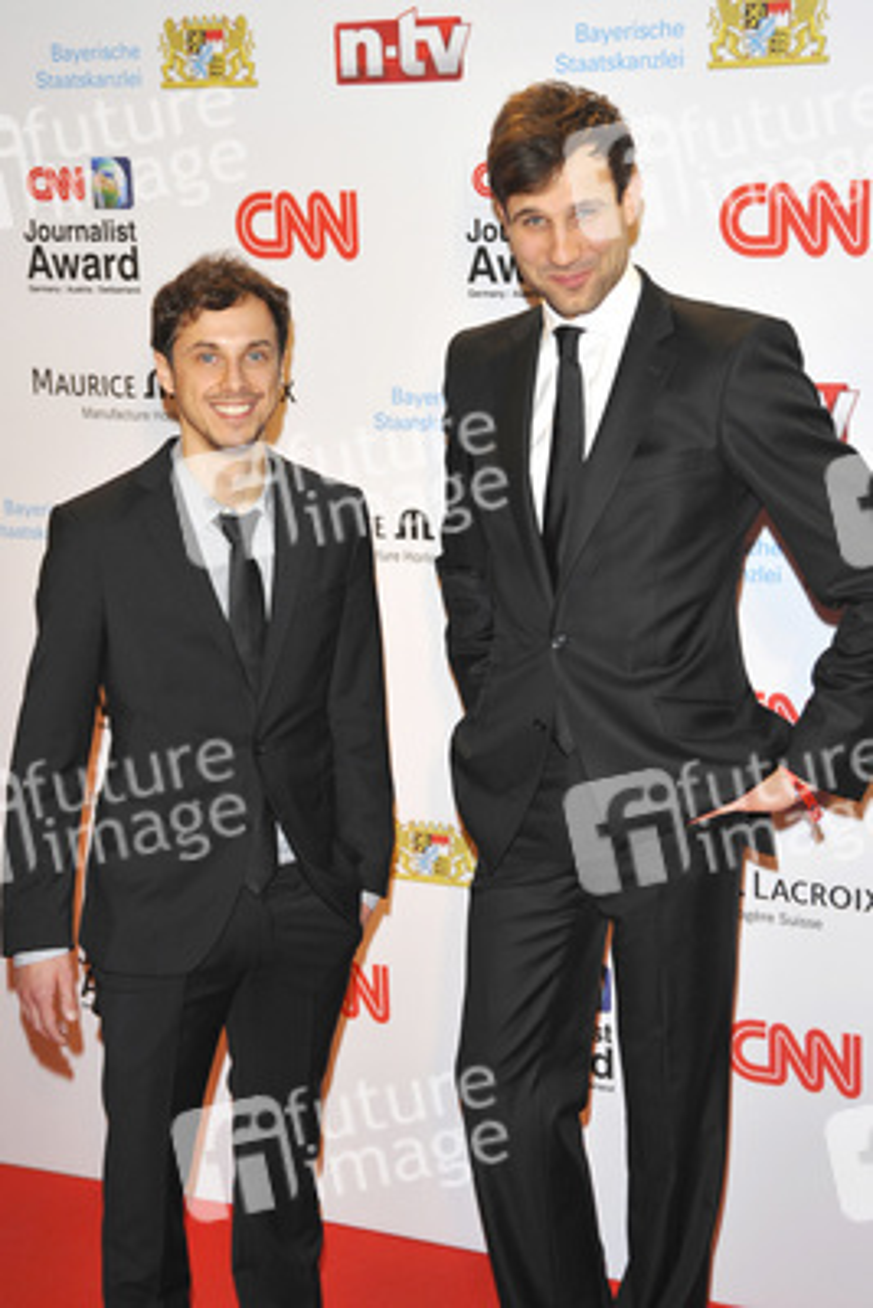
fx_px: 1890
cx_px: 436
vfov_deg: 38.2
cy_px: 654
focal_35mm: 52
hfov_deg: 26.0
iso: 640
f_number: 6.3
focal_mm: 52
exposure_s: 1/250
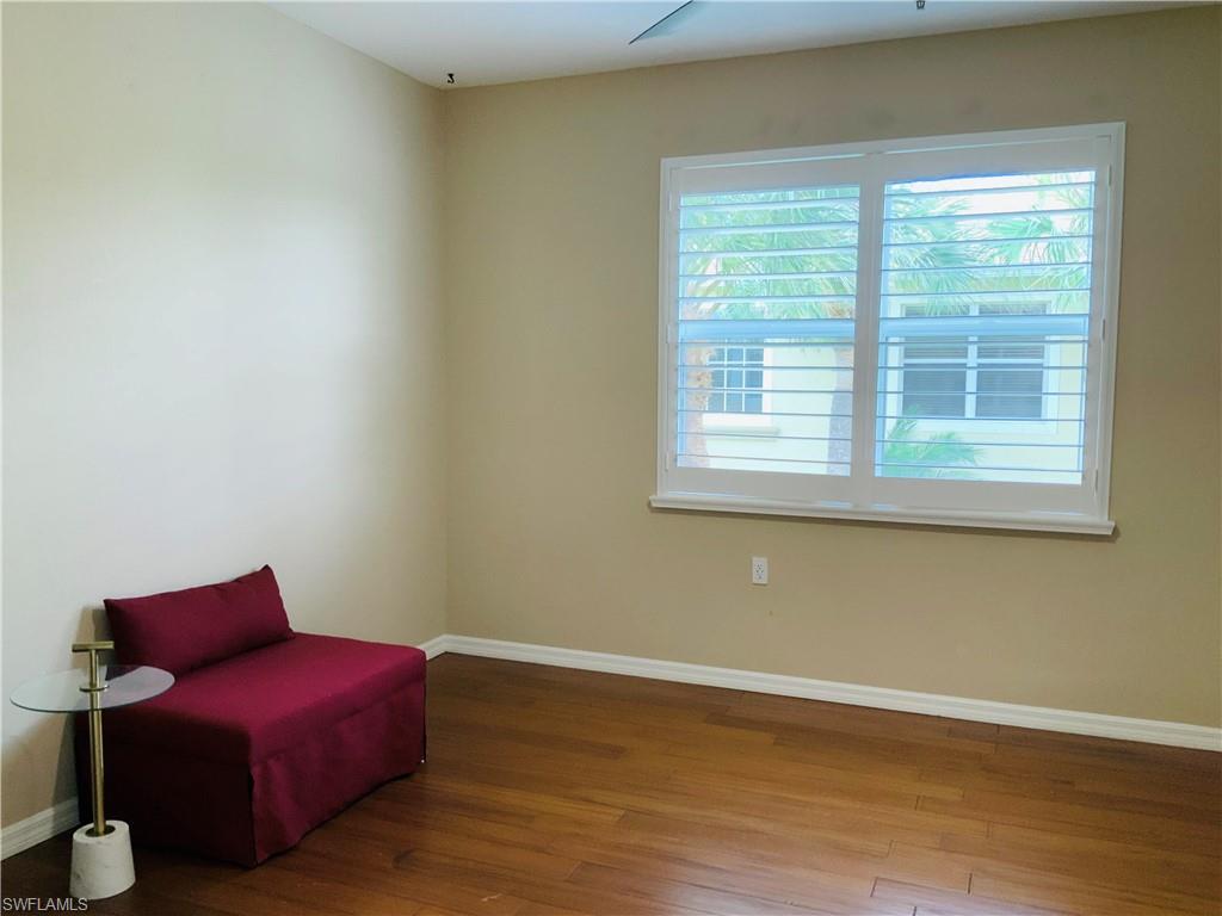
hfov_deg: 61.7
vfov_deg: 48.2
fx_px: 1024
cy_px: 458
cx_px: 611
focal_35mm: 29
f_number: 1.8
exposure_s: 1/60
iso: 80
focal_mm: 3
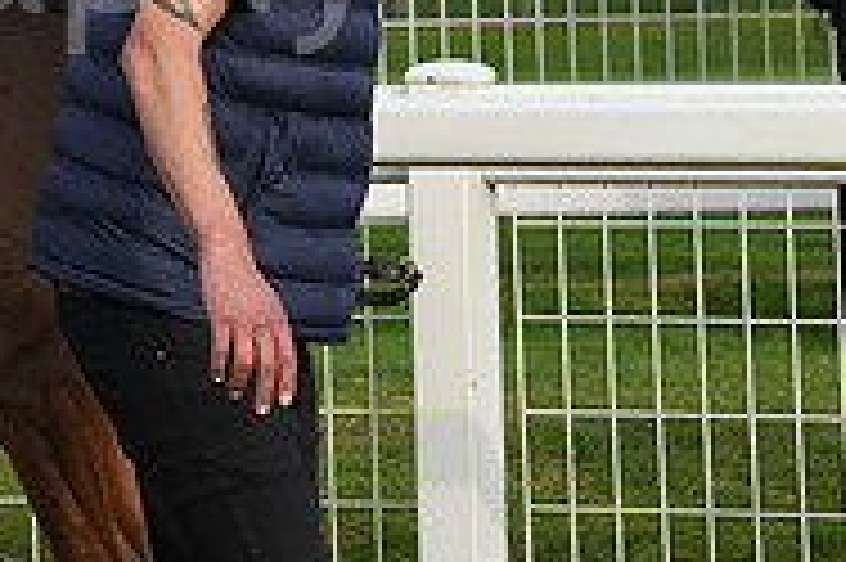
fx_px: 7396
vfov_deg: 4.3
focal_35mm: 315
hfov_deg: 6.5
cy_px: -272
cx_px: -189
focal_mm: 102
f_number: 6.3
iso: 640
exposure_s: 1/2500
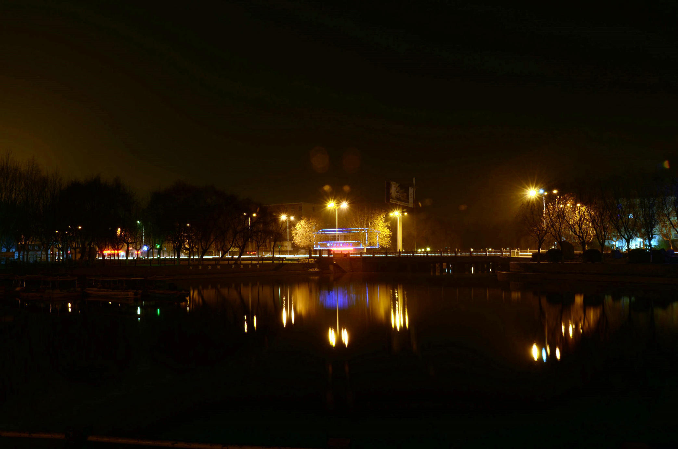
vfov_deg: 47.7
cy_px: 224
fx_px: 507
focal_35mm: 27
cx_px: 339
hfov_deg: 67.5
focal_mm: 18
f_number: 16
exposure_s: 30
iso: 100
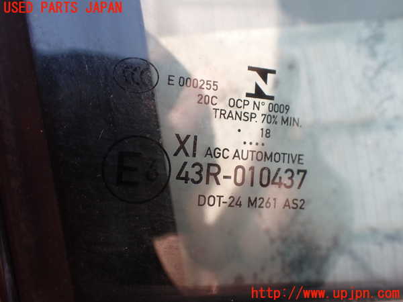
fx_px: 349
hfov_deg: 60.0
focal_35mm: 30
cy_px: 151
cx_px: 202
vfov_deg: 46.8
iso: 100
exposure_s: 1/160
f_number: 3.2
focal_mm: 5.4
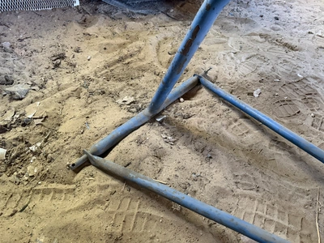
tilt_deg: -48.4
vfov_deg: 56.8
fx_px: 225
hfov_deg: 71.6
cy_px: 122
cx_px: 162
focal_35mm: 24
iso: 640
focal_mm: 6.76
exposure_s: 1/40
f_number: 1.78
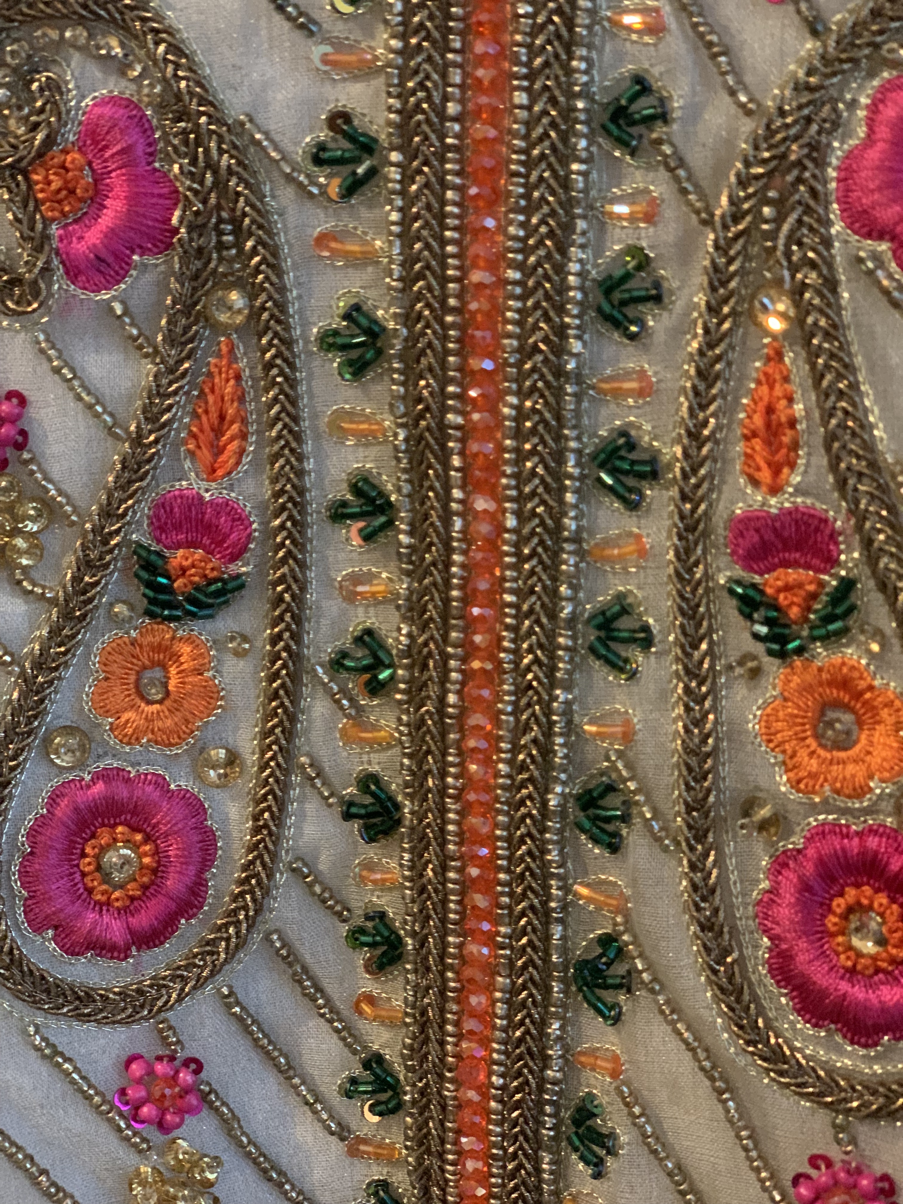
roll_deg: +1.9
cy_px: 602
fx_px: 1809
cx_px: 452
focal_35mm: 52
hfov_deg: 28.0
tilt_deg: -8.1
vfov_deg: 36.8
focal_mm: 6
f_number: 2.4
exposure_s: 1/25
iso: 640
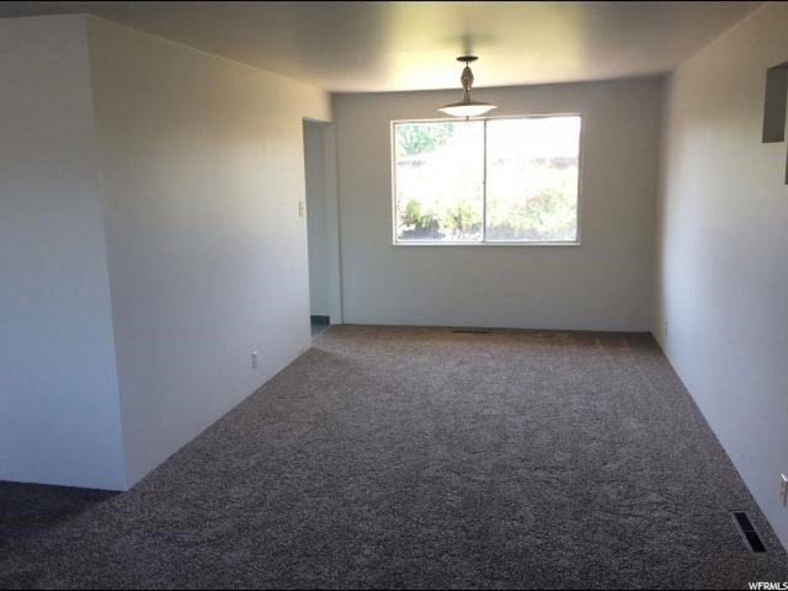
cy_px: 296
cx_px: 394
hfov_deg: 56.8
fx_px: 728
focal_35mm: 32
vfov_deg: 44.2
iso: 32
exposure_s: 1/40
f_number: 2.4
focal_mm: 3.3
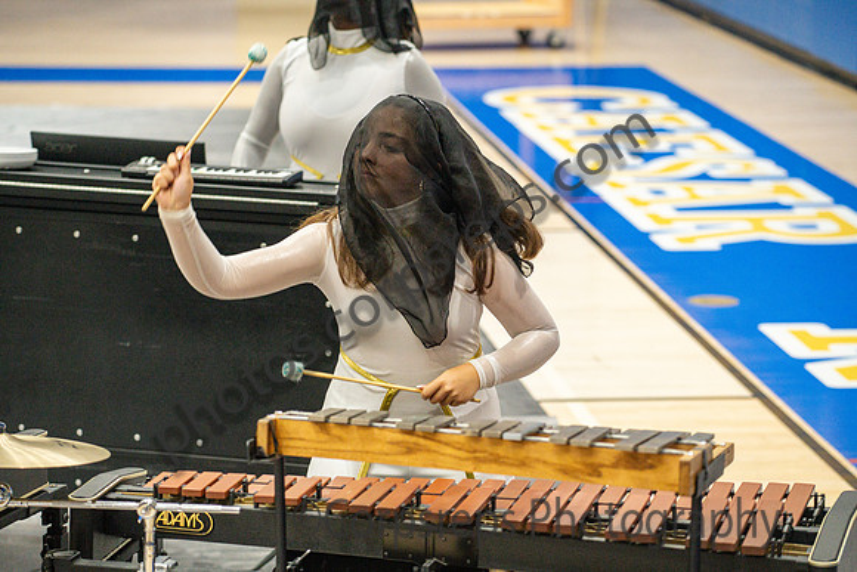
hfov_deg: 15.8
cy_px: 286
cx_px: 428
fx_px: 3095
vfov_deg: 10.6
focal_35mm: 130
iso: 6400
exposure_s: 1/500
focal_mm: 130
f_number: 4
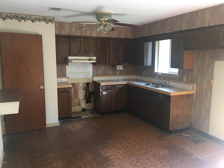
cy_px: 84
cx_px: 112
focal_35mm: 29
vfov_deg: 48.2
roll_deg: +1.1
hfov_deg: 61.7
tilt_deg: -8.2
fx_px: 188
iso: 64
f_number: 2.2
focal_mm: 4.15
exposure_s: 1/30
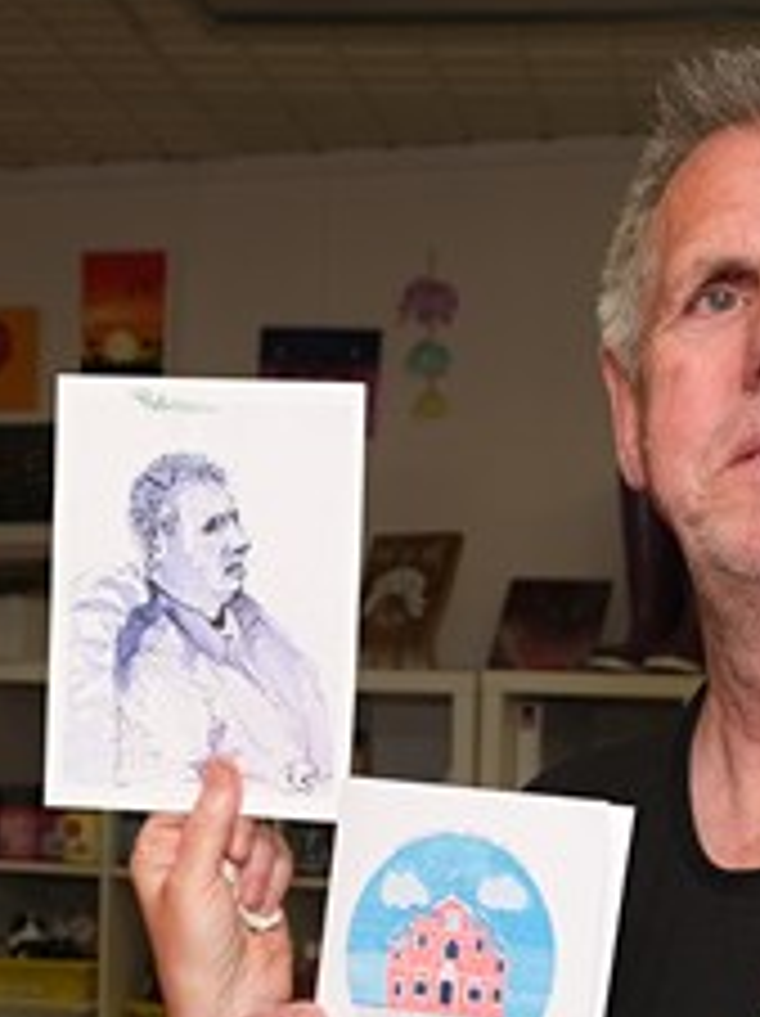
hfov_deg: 13.4
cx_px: 261
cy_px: 850
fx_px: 3226
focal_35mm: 110
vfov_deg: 17.7
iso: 400
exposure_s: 1/125
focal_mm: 28.9
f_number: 5.6
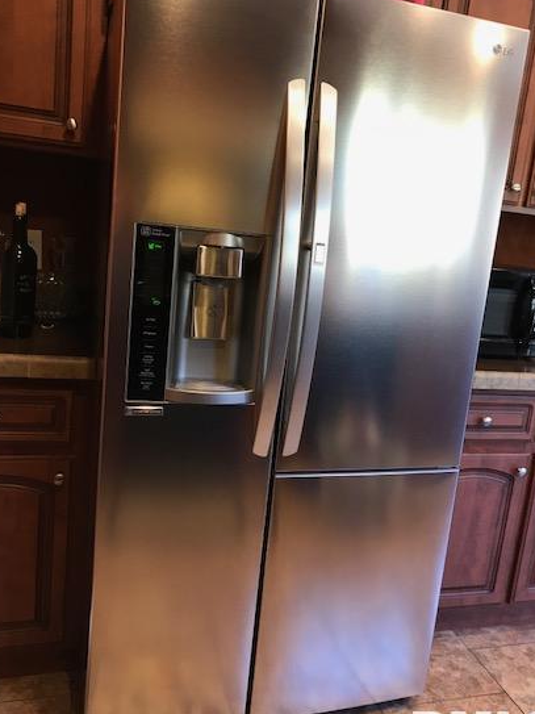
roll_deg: -6.6
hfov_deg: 42.9
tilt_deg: -11.9
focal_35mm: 33
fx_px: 680
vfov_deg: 55.4
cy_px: 358
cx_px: 297
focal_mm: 3.99
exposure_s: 1/15
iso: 40
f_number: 1.8
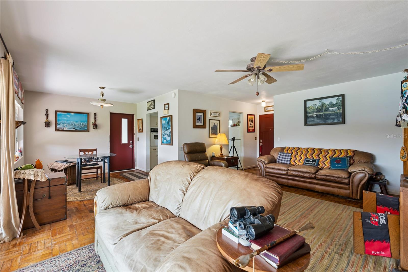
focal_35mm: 16
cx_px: 204
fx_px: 176
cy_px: 136
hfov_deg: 98.6
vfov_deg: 75.5
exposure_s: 1/10
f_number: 9
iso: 200
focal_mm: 15.5
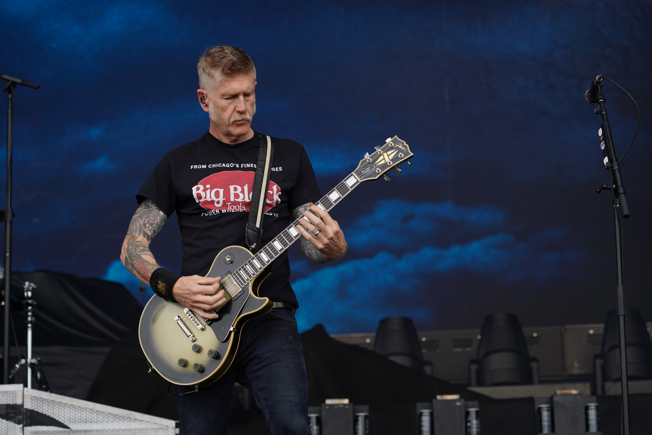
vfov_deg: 13.0
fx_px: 1902
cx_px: 326
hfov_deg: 19.5
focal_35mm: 105
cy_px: 218
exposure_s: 1/200
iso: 100
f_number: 5
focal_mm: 105
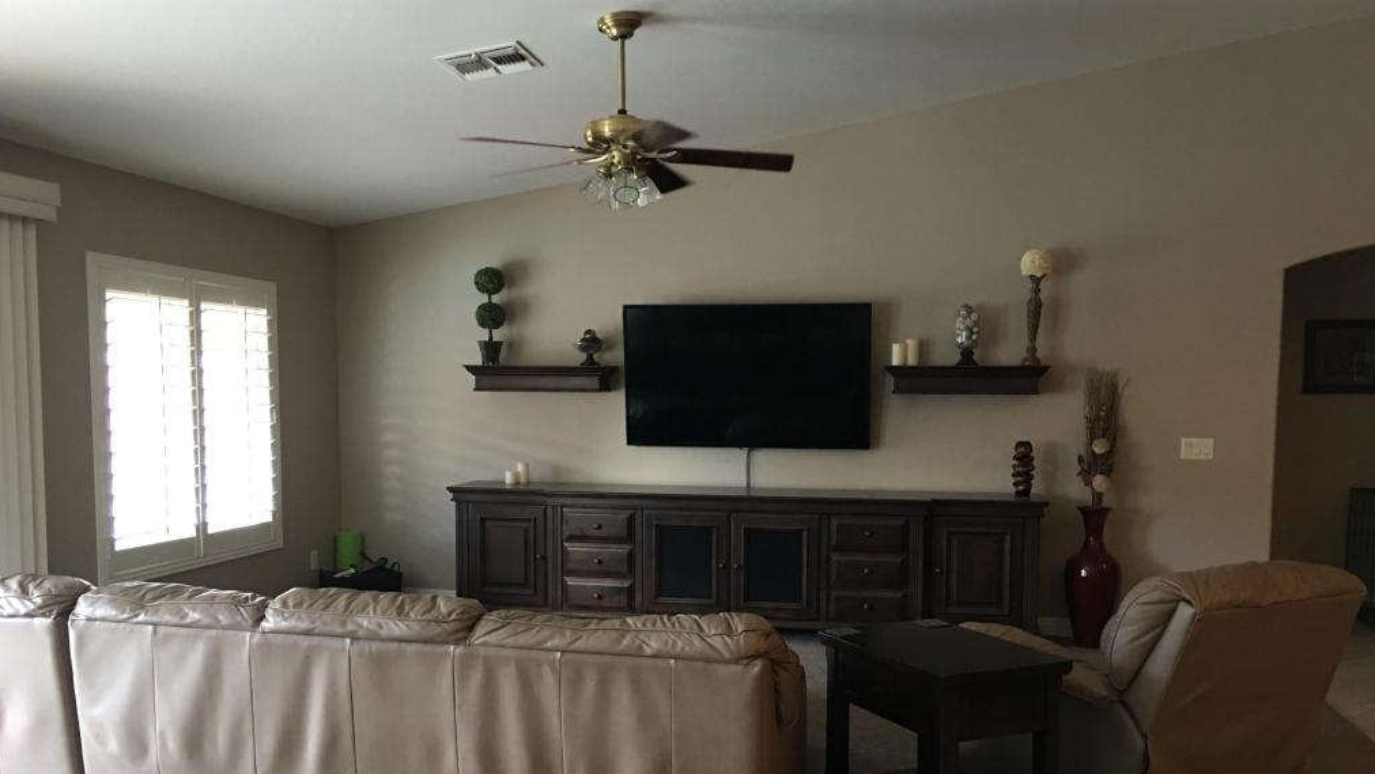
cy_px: 501
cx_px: 683
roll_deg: -0.2
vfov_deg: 36.4
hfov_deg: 61.0
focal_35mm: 32
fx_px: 1167
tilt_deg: -5.3
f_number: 2.2
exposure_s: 1/15
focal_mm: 4.15
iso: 100
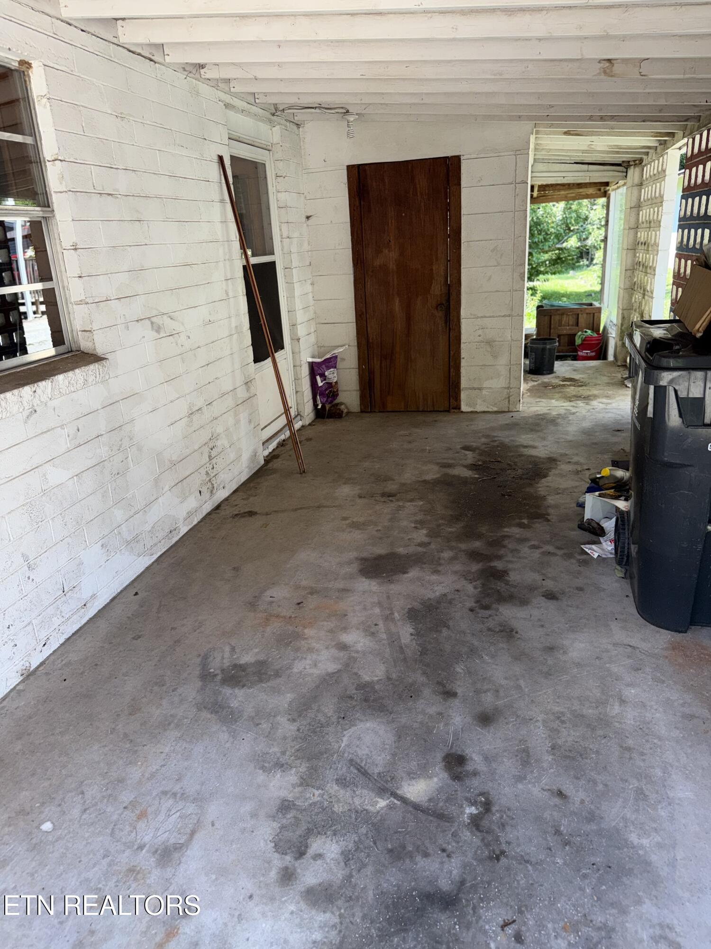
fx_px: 657
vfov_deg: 71.6
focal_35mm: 24
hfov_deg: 56.8
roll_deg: +3.2
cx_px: 356
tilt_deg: -20.6
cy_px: 474
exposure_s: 1/359
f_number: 1.78
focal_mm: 6.76
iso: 50
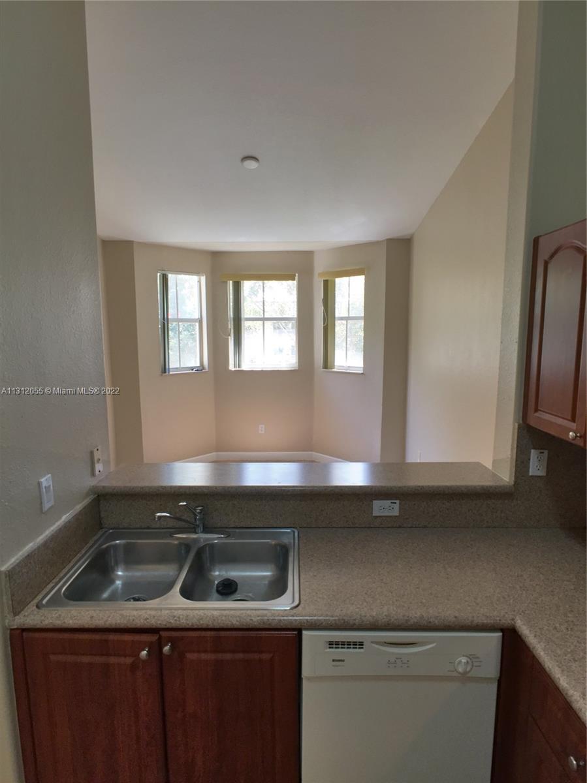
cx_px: 294
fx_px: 656
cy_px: 392
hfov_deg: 48.2
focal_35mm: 29
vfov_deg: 61.7
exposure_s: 1/40
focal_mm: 4.15
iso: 32
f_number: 2.2
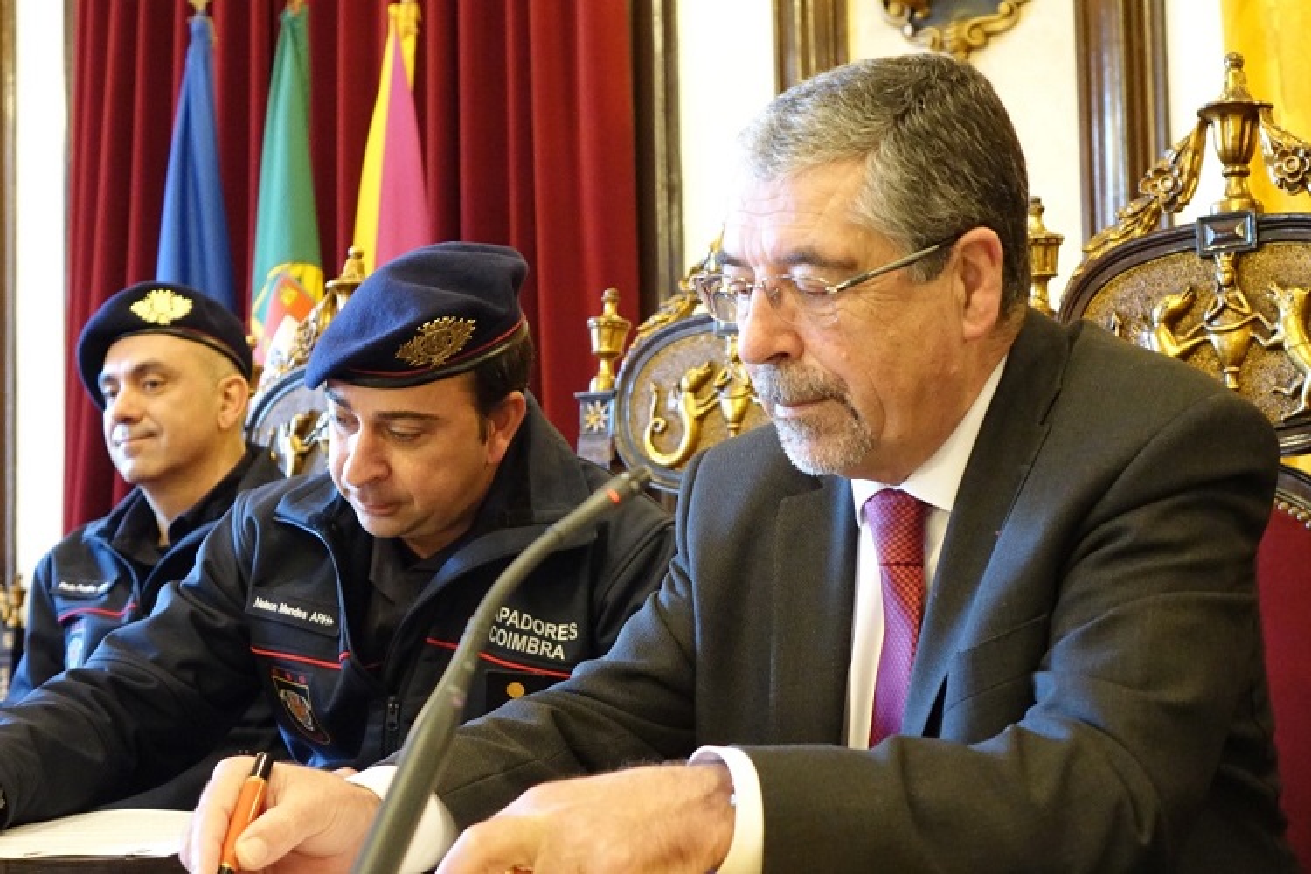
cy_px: 437
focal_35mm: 64
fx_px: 2330
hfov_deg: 31.4
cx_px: 656
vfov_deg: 21.2
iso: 4000
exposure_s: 1/80
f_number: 2.8
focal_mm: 23.32
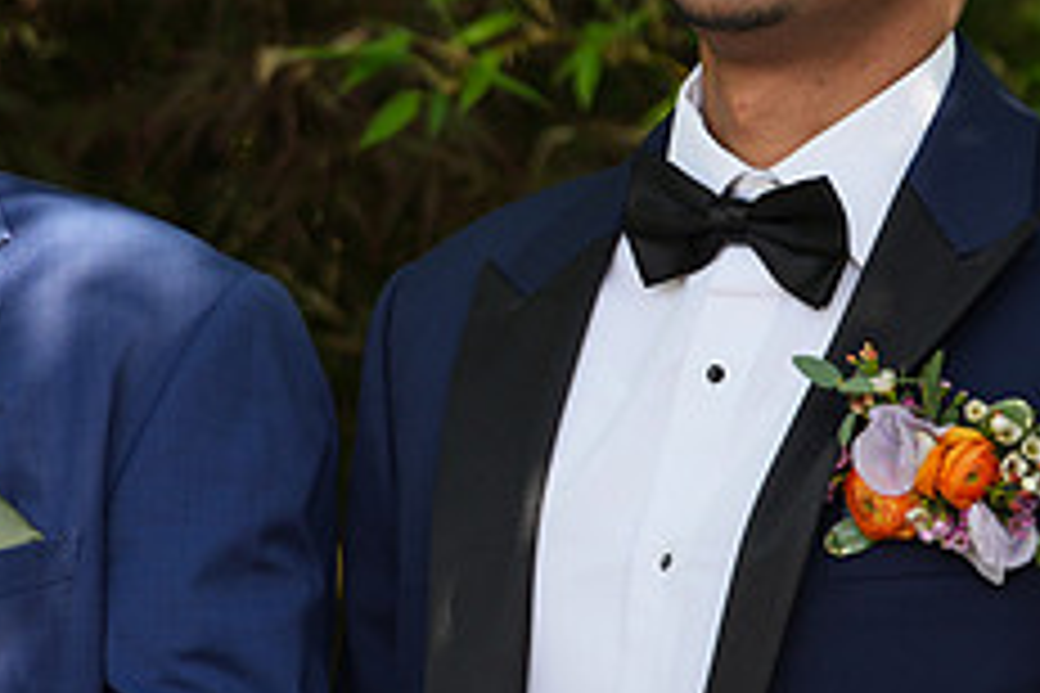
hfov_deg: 6.1
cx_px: 405
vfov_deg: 4.1
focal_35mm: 339
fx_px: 9793
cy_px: 137
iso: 125
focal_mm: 135
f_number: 4
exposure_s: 1/250
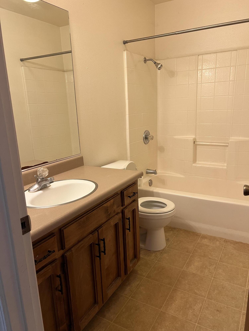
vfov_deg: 67.3
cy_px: 166
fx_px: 249
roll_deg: +3.3
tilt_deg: -10.9
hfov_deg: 53.1
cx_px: 124
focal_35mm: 26
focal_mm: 5.7
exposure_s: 1/60
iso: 160
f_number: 1.5
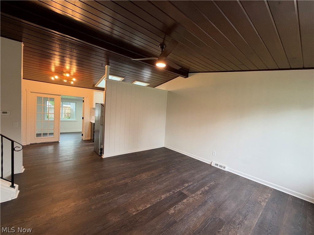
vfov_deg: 85.7
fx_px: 127
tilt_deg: -2.8
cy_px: 118
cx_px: 157
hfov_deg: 102.1
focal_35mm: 14
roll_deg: -3.0
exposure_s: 1/60
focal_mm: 2.22
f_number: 2.2
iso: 250
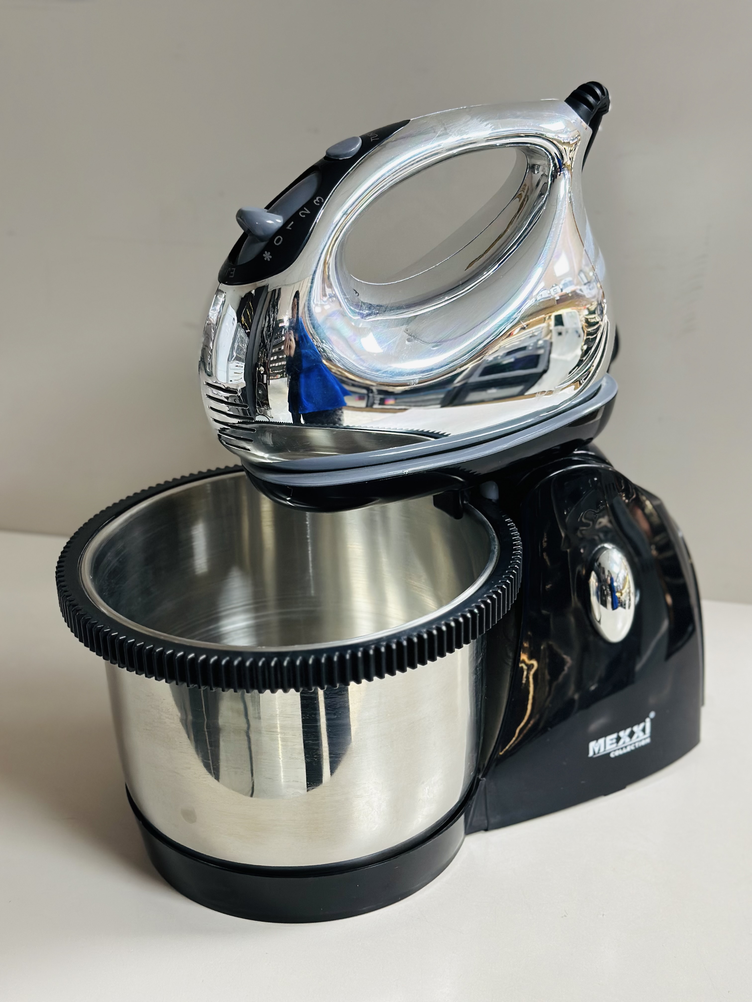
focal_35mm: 48
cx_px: 376
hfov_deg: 30.3
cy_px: 501
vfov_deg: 39.7
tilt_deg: -23.6
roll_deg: -0.4
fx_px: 1390
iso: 200
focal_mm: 6.86
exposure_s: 1/100
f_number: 1.78
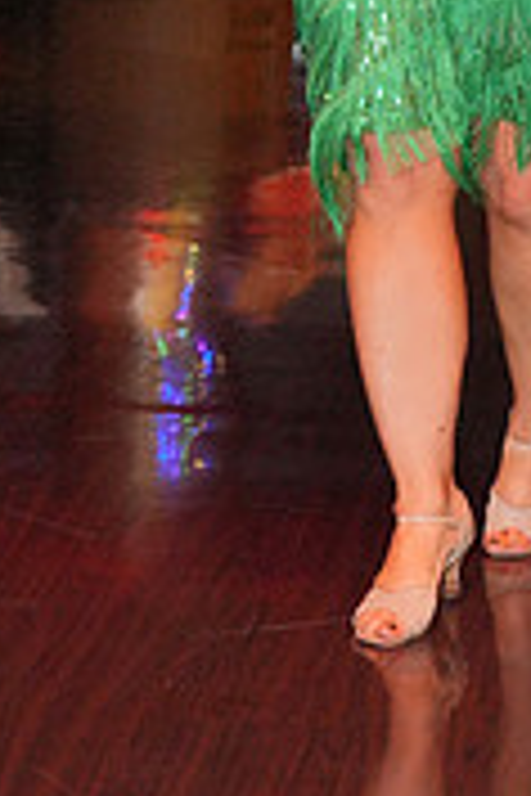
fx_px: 2898
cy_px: -189
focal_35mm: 131
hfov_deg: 10.2
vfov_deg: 15.0
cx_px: 727
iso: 4000
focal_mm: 40
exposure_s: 1/200
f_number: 4
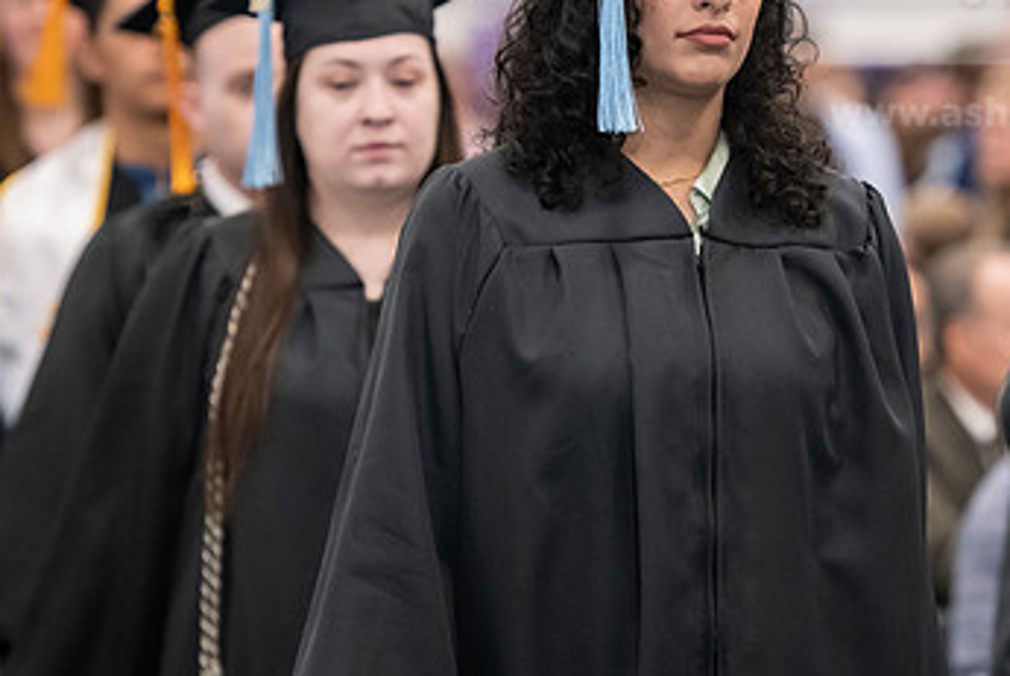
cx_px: 697
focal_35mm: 277
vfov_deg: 5.0
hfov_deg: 7.4
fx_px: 7781
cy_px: 174
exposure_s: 1/200
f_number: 3.2
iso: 3200
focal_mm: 165
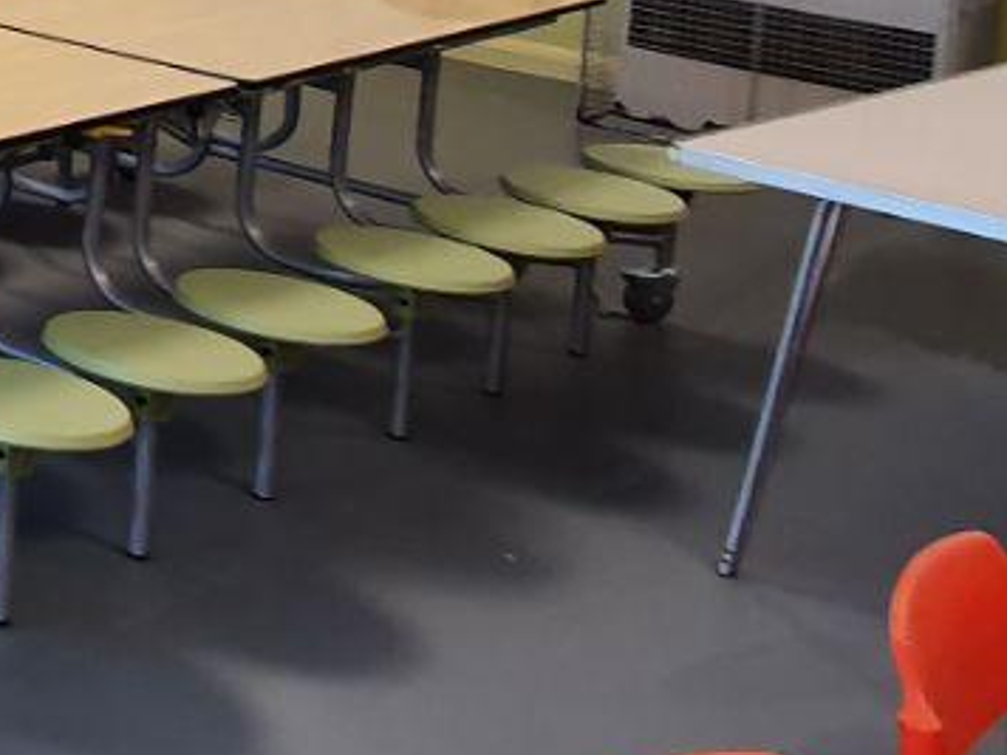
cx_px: -823
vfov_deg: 17.9
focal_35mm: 73
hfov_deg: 19.6
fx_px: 2124
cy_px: -399
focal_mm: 1.8
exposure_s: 1/50
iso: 80
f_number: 2.2
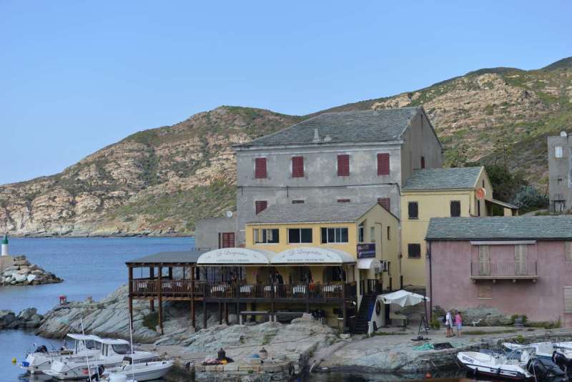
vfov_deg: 19.5
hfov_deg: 28.8
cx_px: 286
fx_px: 1113
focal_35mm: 70
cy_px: 191
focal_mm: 70
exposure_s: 1/320
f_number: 5.6
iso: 125
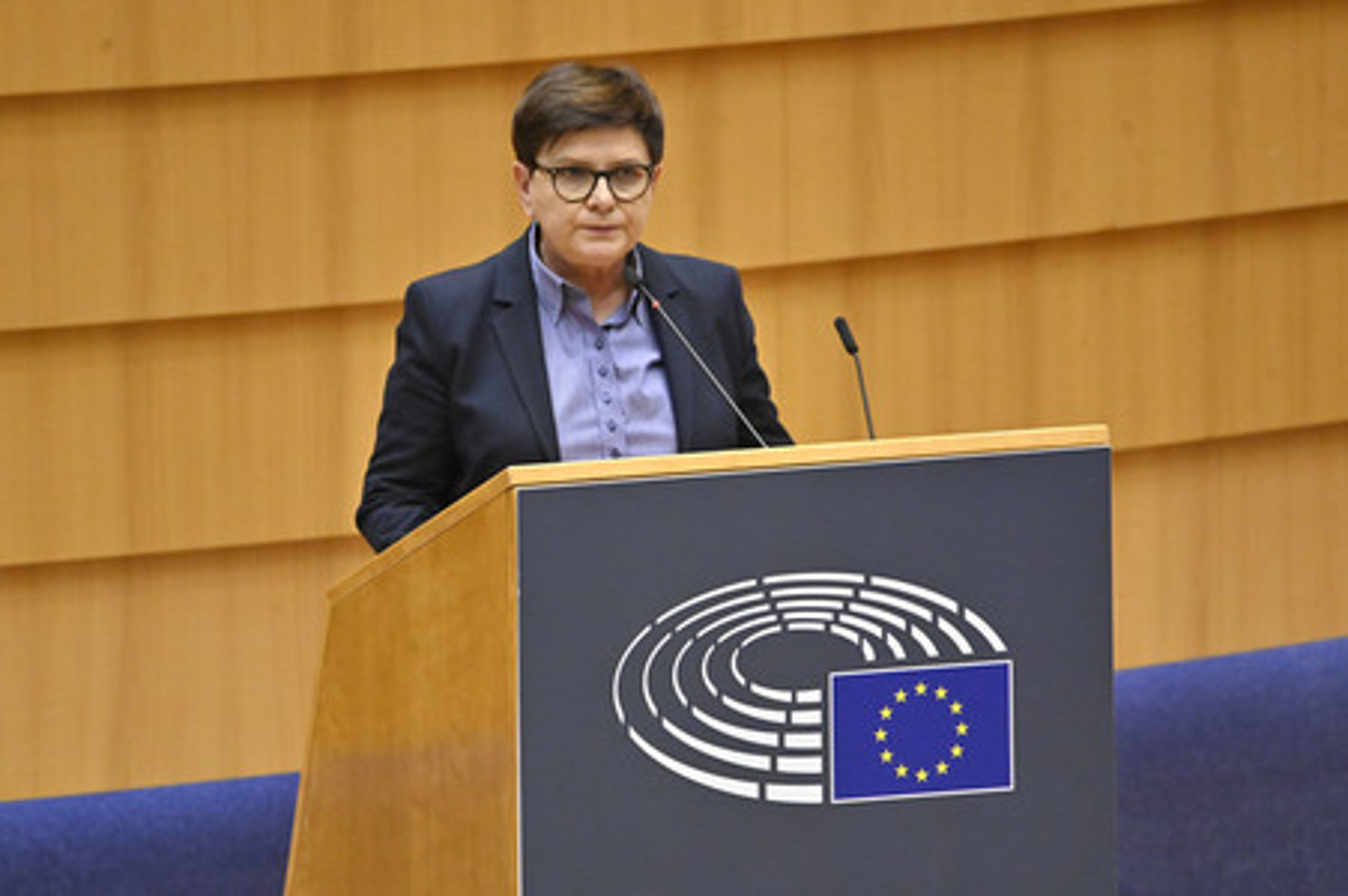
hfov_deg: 3.4
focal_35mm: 600
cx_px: 674
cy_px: 448
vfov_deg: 2.3
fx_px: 22450
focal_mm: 600
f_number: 6.3
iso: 5000
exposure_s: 1/640
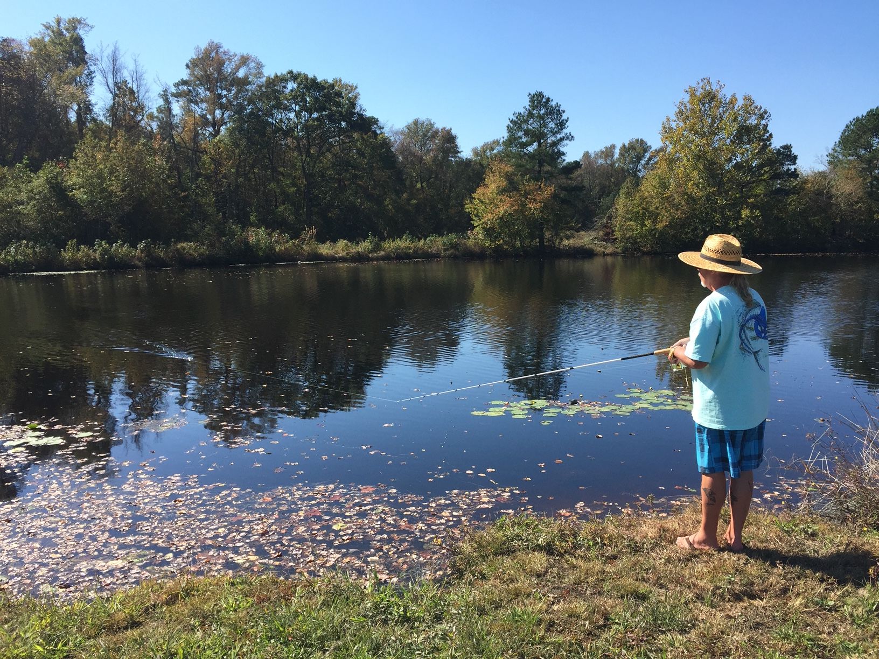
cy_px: 330
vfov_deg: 48.2
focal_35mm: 29
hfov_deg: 61.7
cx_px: 440
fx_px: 736
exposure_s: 1/1522
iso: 32
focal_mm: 4.15
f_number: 2.2
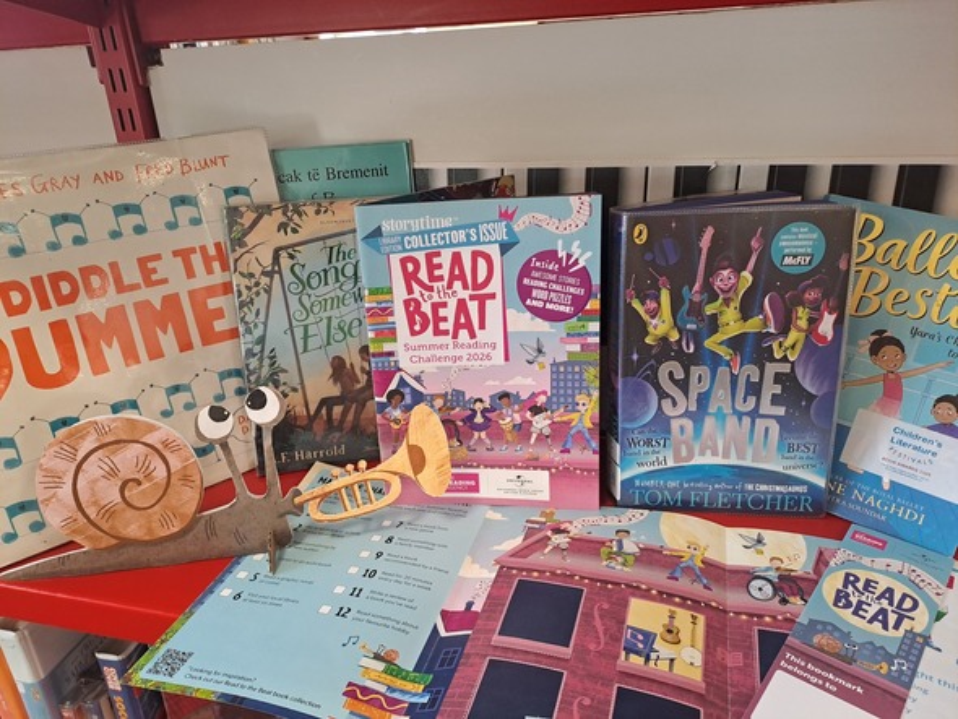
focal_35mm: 25
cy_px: 360
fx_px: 692
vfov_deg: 54.9
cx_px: 479
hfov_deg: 69.4
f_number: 1.8
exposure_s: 1/50
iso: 250
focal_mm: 4.65
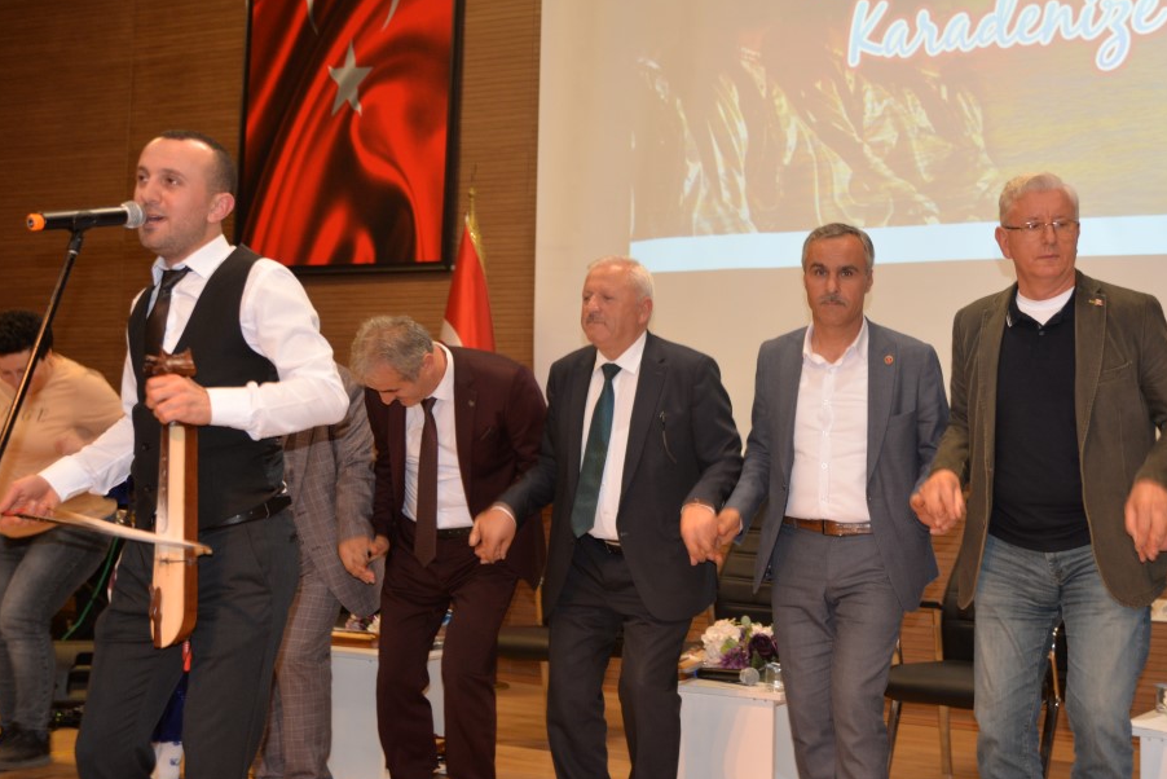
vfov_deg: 26.5
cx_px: 696
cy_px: 338
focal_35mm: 51
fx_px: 1654
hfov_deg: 38.7
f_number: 3.3
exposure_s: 1/60
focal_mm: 40
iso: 800
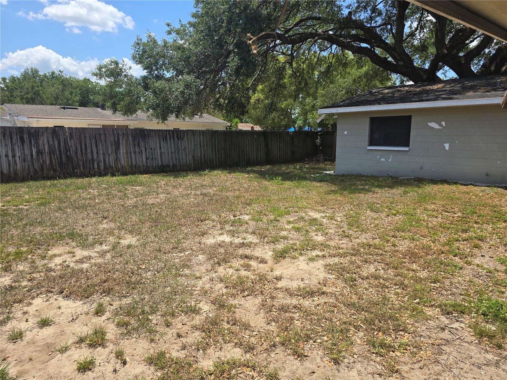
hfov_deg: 73.9
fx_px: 337
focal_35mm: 23
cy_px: 190
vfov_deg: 58.9
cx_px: 254
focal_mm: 6.3
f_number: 1.7
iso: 12
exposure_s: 1/655
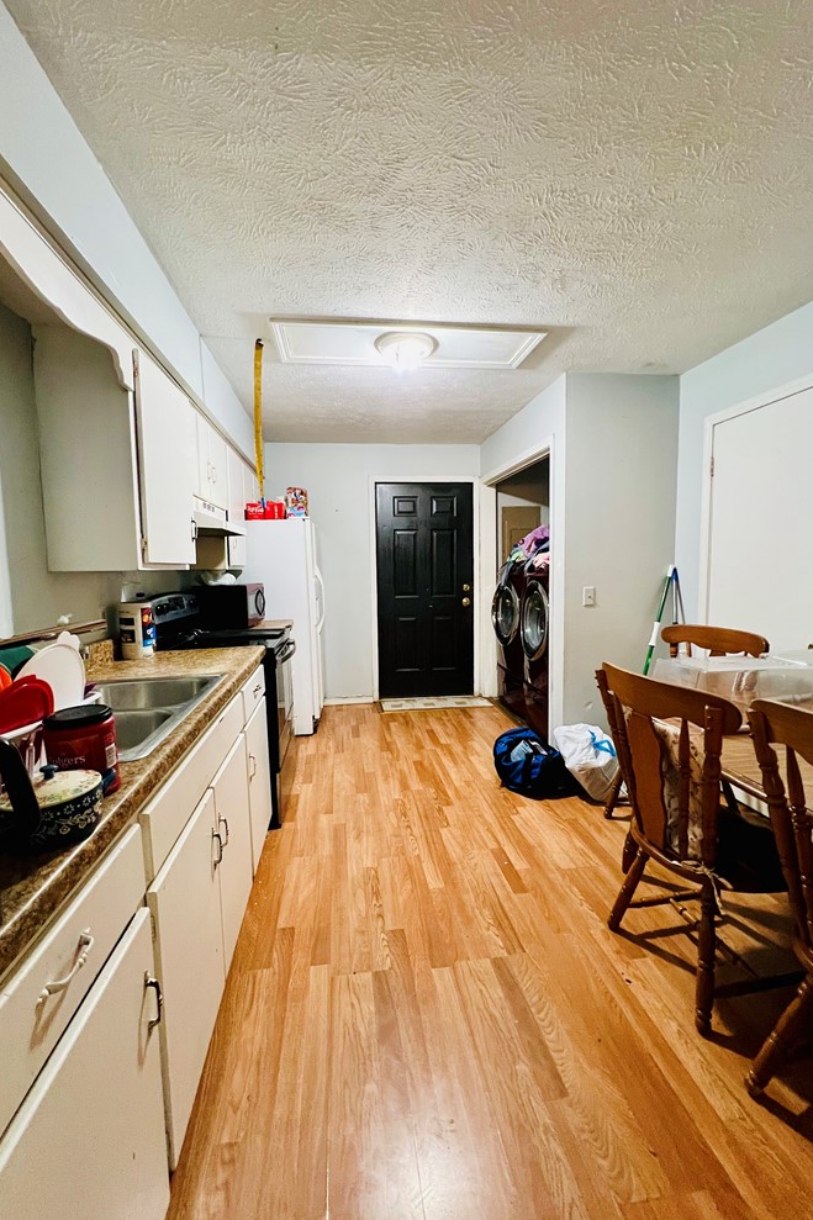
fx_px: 474
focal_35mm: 14
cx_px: 403
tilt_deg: -4.9
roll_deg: +1.5
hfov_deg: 81.2
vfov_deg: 104.3
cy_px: 613
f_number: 1.8
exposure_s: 1/60
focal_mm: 1.57
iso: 320
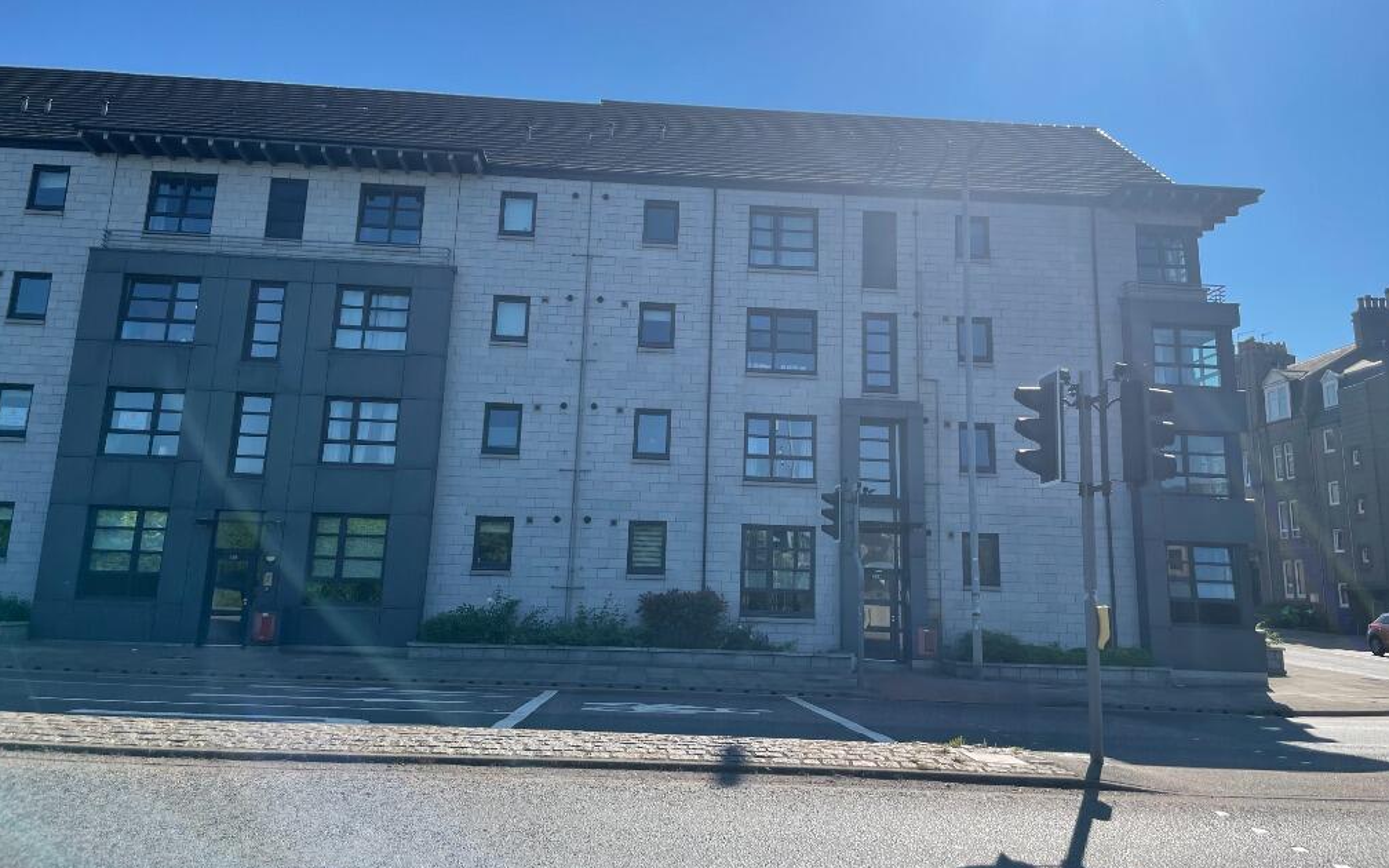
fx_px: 1060
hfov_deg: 66.5
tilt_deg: +12.7
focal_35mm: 28
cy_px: 371
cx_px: 703
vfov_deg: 44.4
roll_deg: -2.4
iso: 32
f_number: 1.6
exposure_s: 1/4000
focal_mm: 4.2
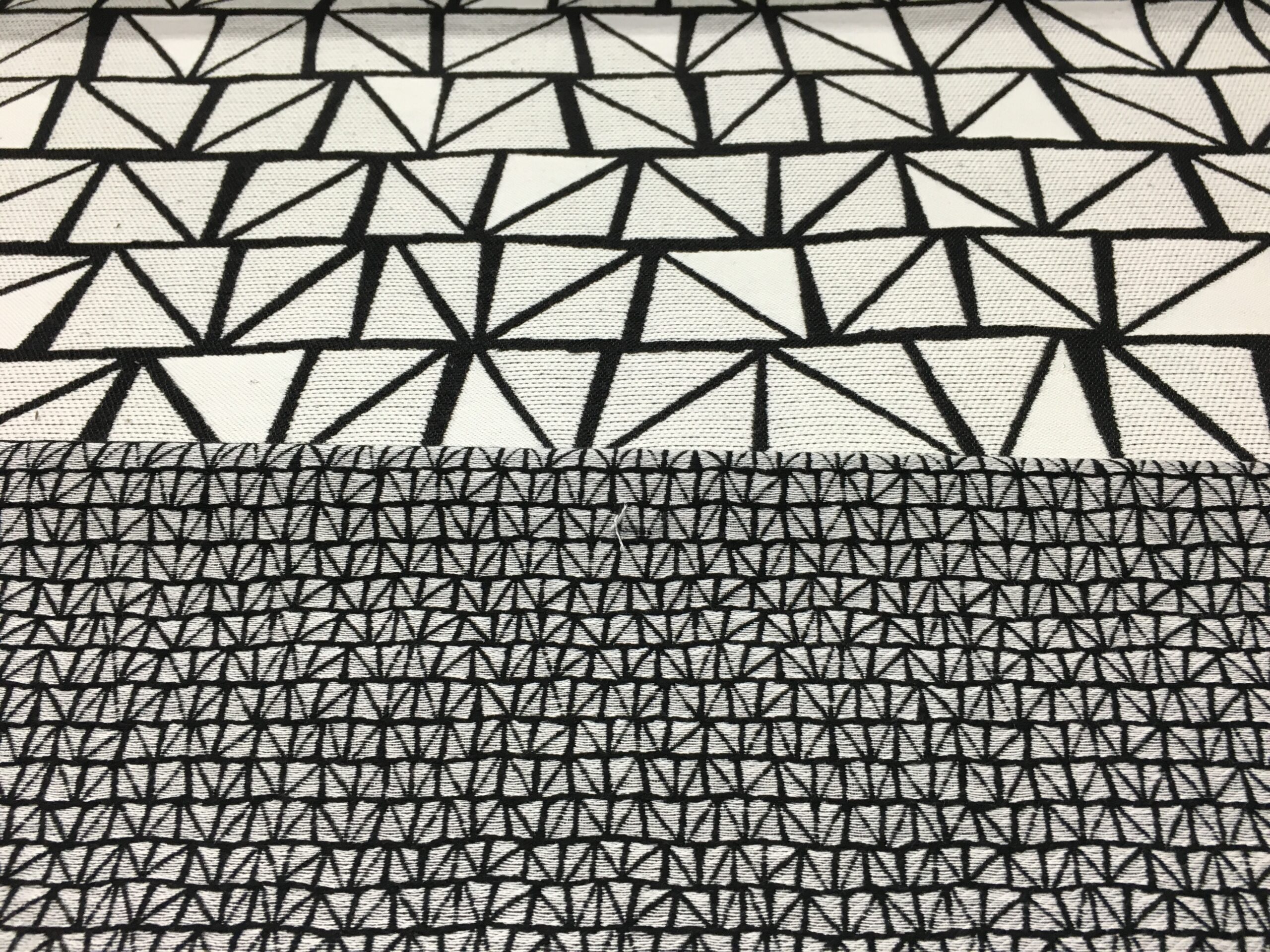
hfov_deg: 61.7
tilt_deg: -49.1
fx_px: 1064
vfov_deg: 48.2
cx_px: 635
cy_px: 476
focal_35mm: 29
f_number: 2.2
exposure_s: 1/33
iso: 32
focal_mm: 4.15
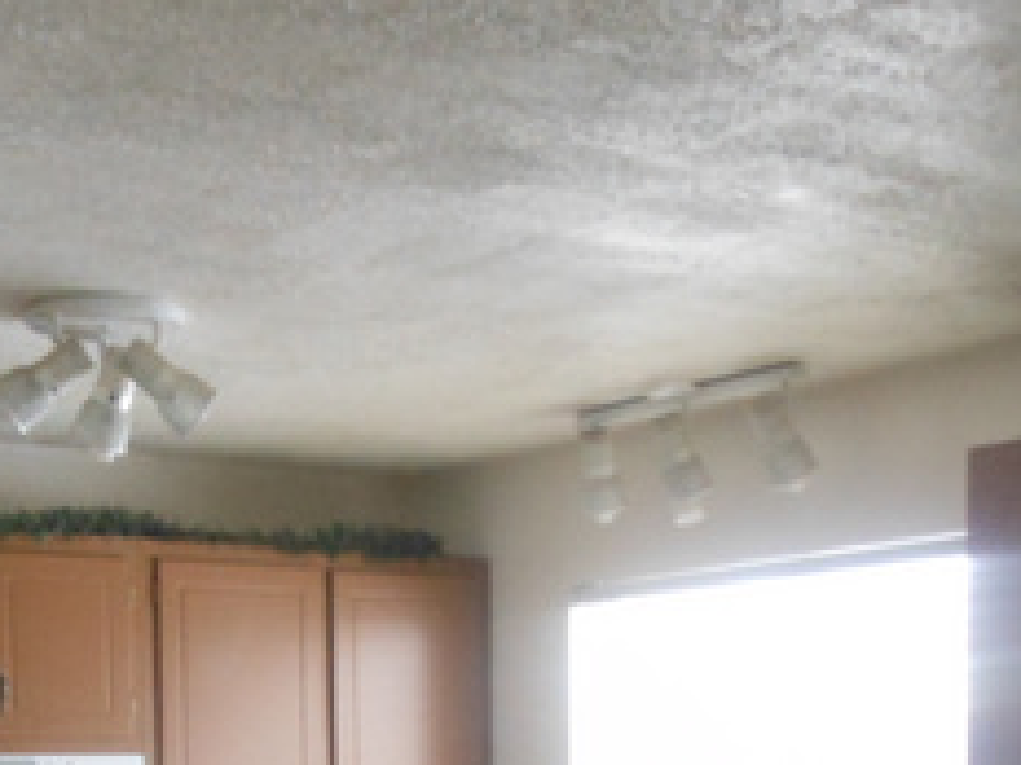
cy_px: 827
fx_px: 2035
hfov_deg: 27.9
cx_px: 295
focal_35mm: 69
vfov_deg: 20.4
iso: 400
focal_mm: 4.5
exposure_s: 1/80
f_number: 3.2
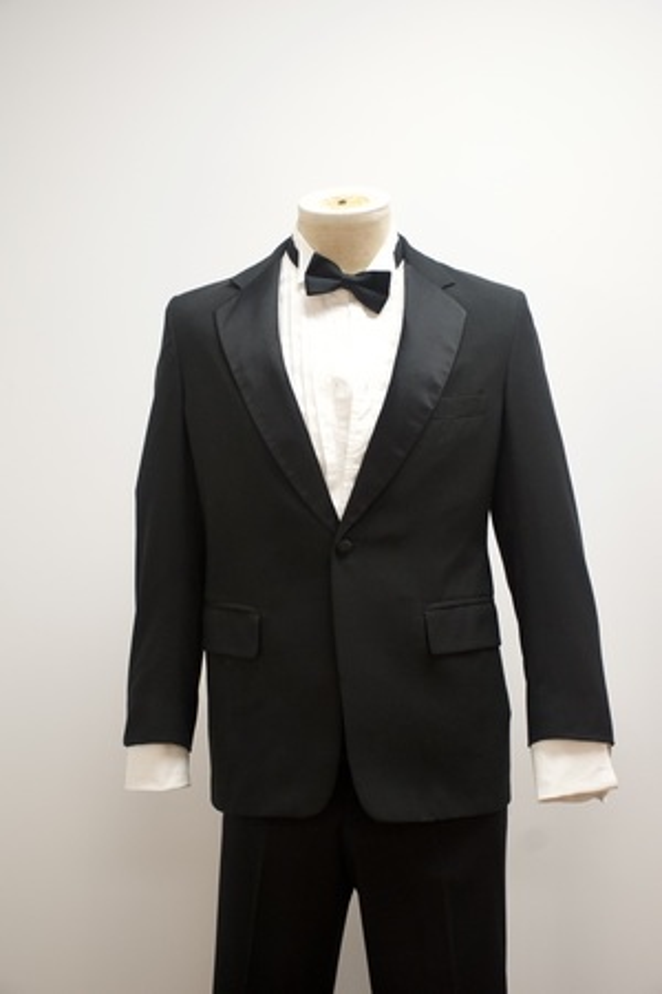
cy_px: 497
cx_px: 331
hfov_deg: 23.8
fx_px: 1572
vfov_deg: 35.1
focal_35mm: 57
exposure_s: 1/100
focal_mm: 38
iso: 1600
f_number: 4.2
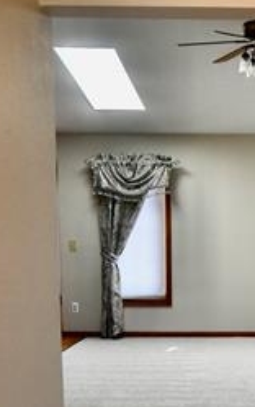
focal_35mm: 66
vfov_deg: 30.6
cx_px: 296
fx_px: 733
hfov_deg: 18.8
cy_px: 299
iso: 560
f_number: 5
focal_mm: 14
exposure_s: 1/250
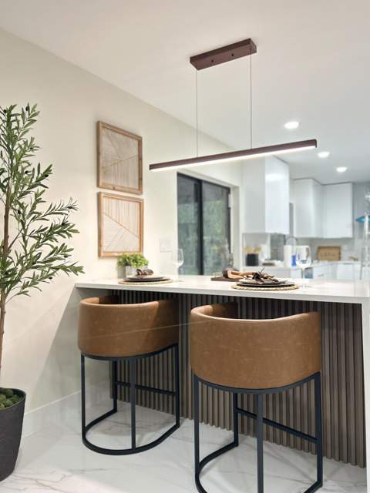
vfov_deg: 67.3
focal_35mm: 26
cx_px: 185
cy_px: 246
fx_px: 371
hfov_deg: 53.1
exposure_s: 1/42
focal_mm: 5.7
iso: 200
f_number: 1.5
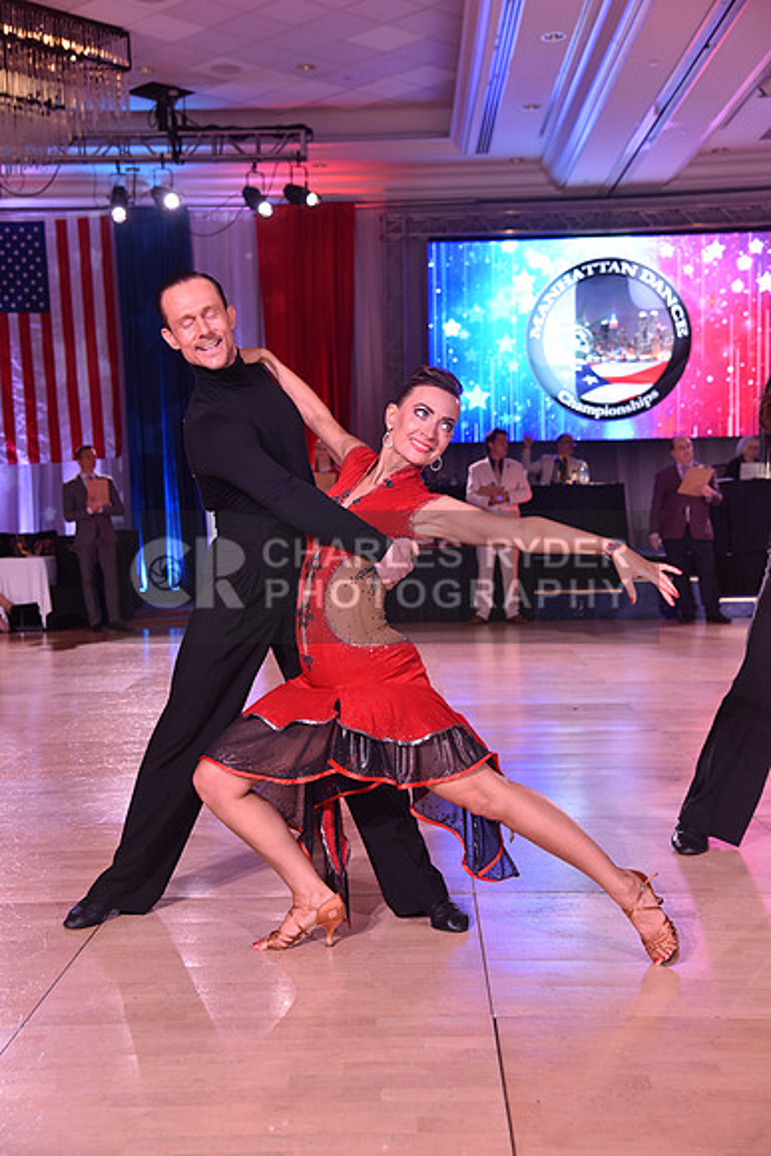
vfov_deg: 42.7
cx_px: 386
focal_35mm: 46
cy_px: 578
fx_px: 1477
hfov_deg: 29.3
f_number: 4.5
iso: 1250
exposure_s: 1/250
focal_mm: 46
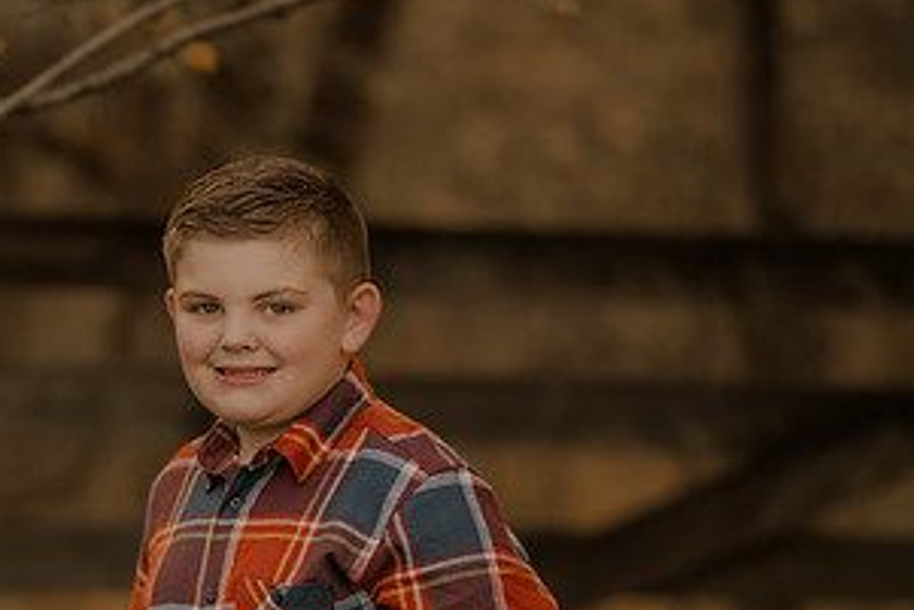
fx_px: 4166
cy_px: 560
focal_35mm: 164
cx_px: 234
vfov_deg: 8.3
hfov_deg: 12.5
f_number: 1.4
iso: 200
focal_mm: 85
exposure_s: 1/400
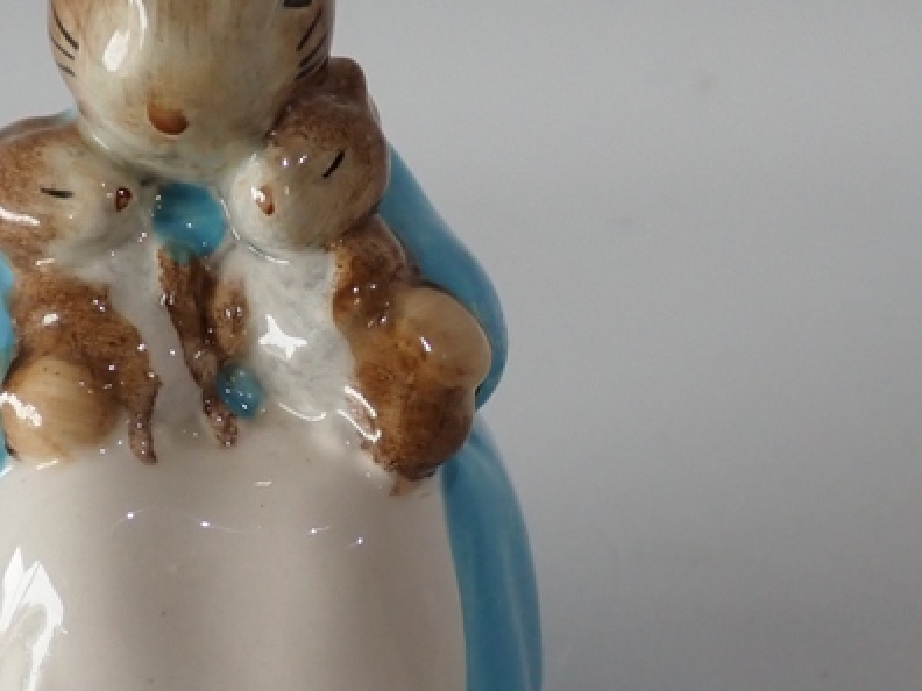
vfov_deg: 15.4
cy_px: 270
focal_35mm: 96
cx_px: 203
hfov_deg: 20.2
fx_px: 2557
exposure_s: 1/80
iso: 200
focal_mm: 6.83
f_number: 2.7
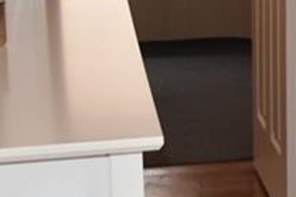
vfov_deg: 8.7
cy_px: -75
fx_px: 1269
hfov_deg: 12.4
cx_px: 501
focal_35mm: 154
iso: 400
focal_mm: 21
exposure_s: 1/60
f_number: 3.8
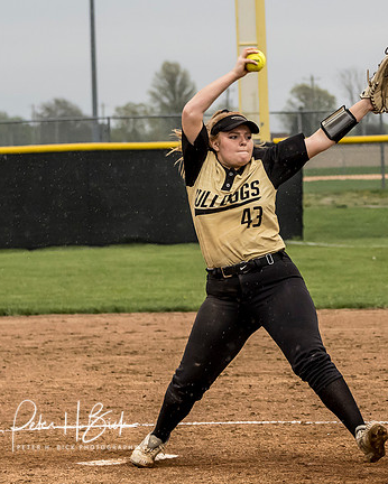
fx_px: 4074
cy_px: 194
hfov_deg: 5.5
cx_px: 260
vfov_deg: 6.8
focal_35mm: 284
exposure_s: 1/1000
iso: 1250
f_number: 4
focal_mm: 80
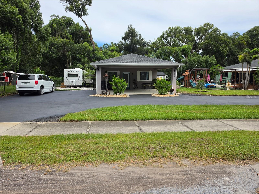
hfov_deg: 73.9
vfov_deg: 58.9
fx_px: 172
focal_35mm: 23
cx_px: 130
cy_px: 97
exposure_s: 1/5775
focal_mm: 6.5
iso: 64
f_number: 1.4
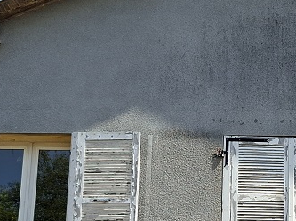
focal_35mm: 83
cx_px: 292
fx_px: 709
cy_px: 206
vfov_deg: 17.4
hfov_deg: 22.7
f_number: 1.8
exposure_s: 1/1348
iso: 50
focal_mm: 5.54
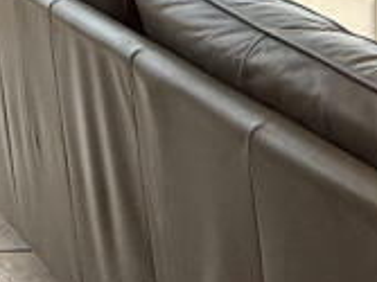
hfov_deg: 16.8
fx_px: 936
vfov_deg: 14.3
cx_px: -384
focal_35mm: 86
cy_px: -284
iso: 50
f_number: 2.2
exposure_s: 1/219
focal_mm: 2.22
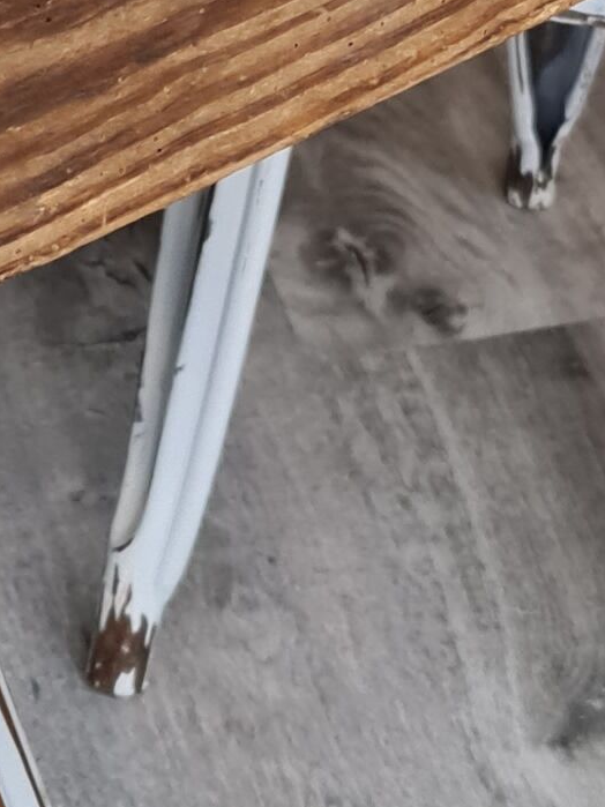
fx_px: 3333
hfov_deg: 10.4
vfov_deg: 13.7
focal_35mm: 143
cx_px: 232
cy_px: 159
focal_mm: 7
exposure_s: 1/100
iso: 200
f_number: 1.8
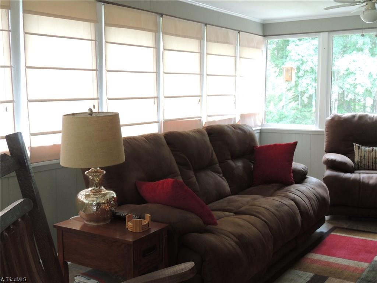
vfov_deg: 33.6
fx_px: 468
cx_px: 188
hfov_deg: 43.9
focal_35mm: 43
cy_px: 142
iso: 400
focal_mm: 7.6
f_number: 3.4
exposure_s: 1/40
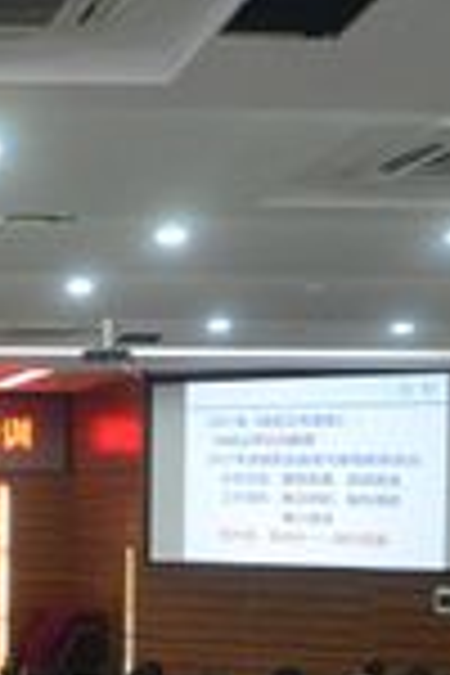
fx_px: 1500
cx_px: -297
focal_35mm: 80
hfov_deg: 15.3
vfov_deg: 25.0
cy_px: 529
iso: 800
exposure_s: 1/20
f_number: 5
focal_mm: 24
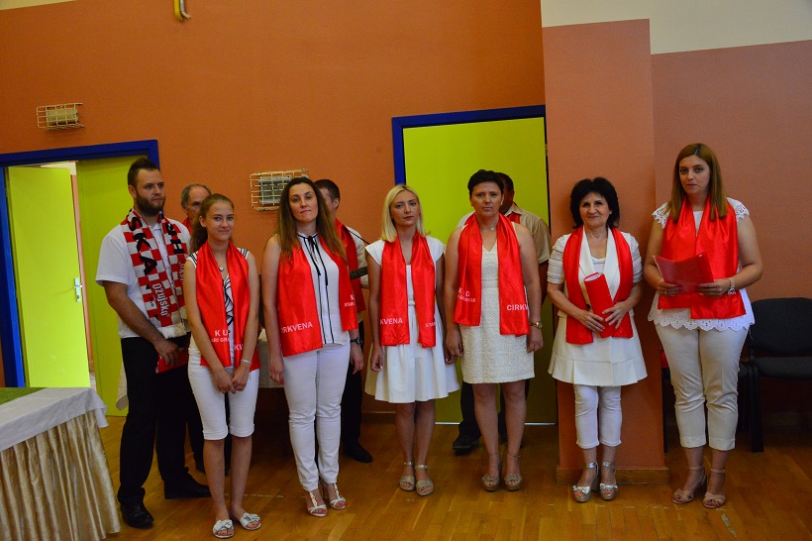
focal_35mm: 34
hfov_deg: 55.8
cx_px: 406
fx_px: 767
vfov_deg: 38.9
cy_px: 270
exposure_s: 1/160
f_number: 6.3
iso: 6400
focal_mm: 34
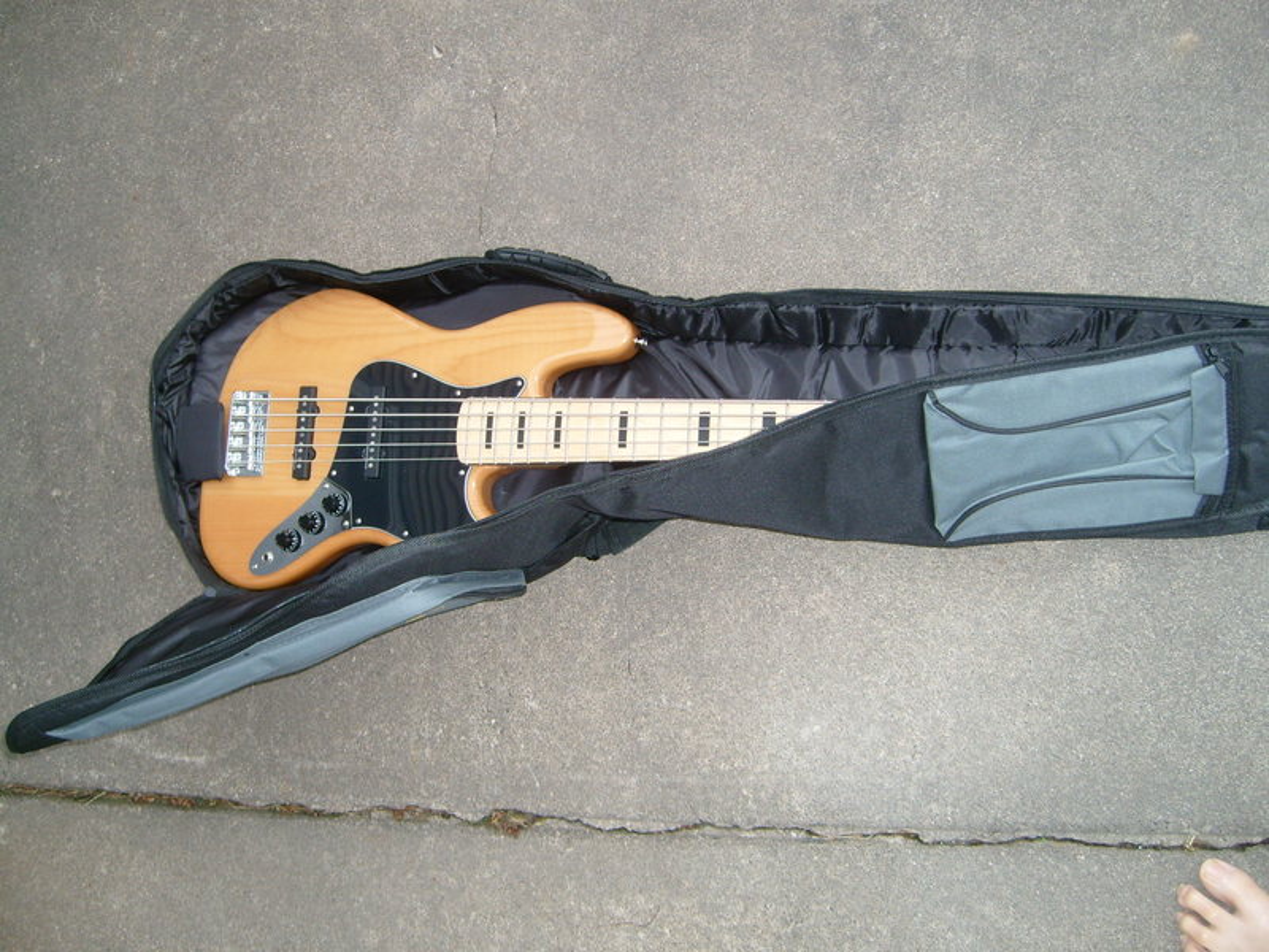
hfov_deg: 52.6
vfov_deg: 40.7
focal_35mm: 35
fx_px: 1283
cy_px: 476
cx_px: 634
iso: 100
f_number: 2.8
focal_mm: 5.8
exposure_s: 1/45
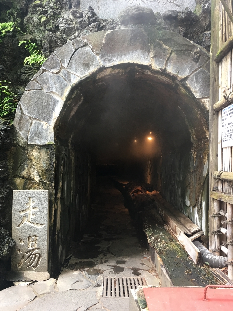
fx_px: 260
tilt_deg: -0.2
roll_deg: -2.2
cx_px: 116
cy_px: 156
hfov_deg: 48.2
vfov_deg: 61.7
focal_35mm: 29
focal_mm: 4.15
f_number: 2.2
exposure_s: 1/30
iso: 40
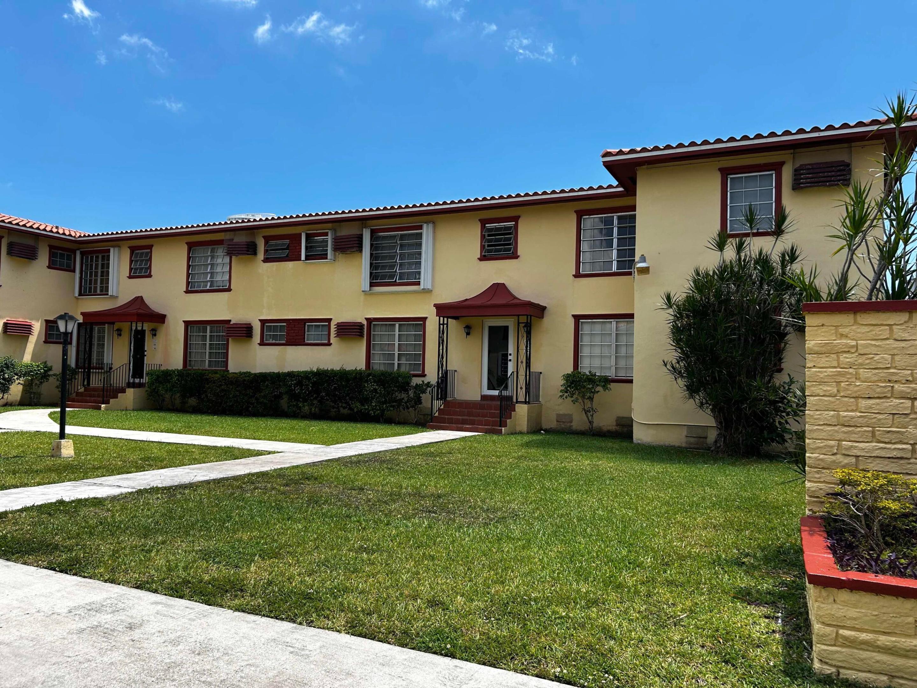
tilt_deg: +2.4
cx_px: 458
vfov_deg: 53.1
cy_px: 344
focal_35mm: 26
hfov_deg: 67.3
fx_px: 689
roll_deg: -1.3
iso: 50
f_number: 1.5
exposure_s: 1/3077
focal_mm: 5.7
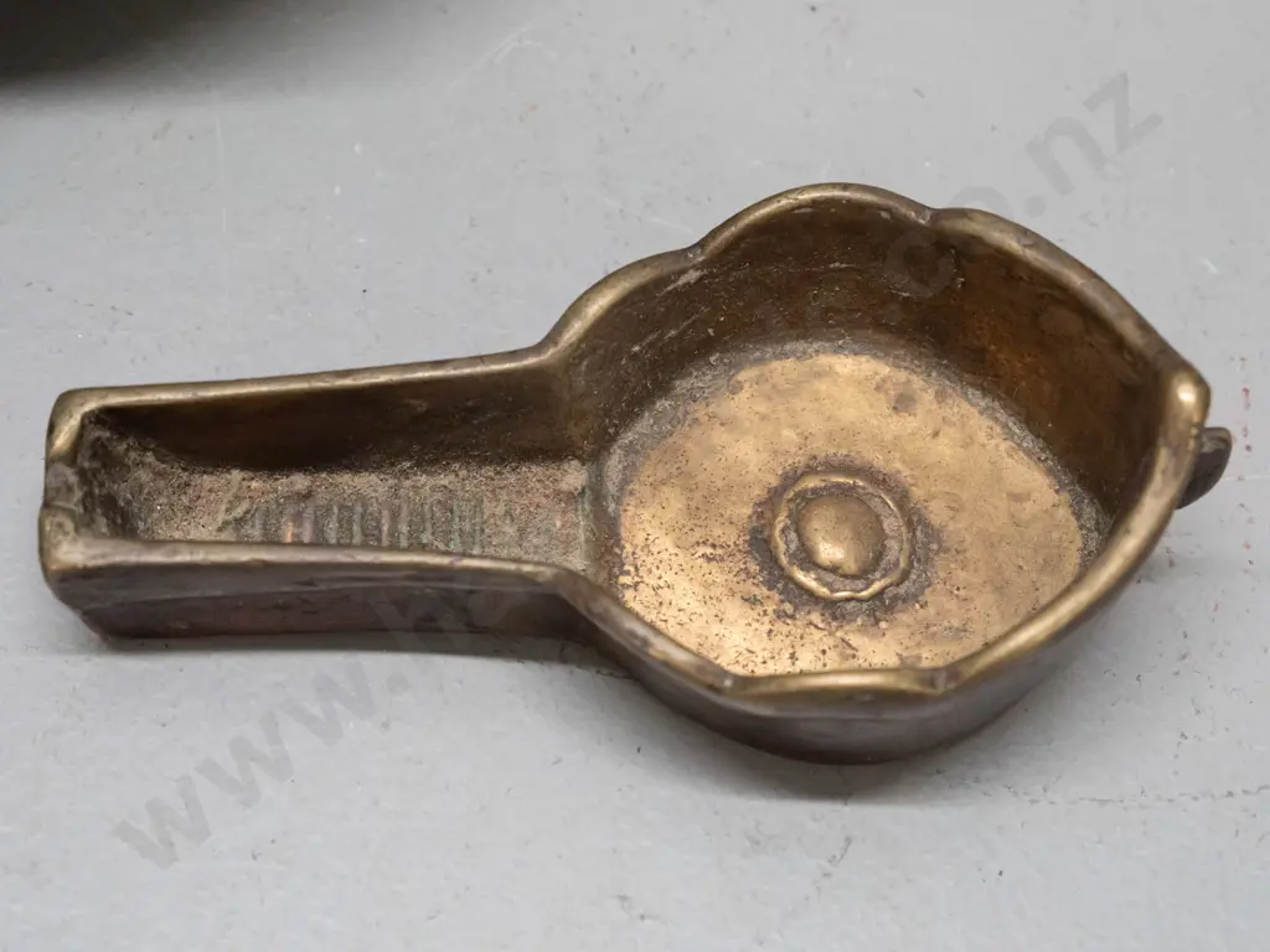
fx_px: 2201
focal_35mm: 60
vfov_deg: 24.4
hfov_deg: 32.2
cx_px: 635
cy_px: 476
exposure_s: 1/125
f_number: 5
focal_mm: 30
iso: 3200
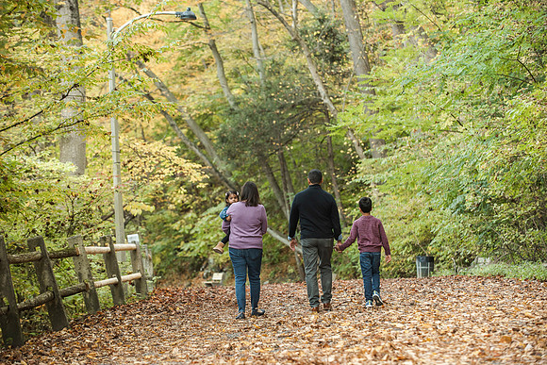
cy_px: 182
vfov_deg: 11.8
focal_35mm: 116
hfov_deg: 17.6
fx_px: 1763
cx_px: 274
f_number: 4
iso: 2000
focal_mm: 116
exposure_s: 1/125
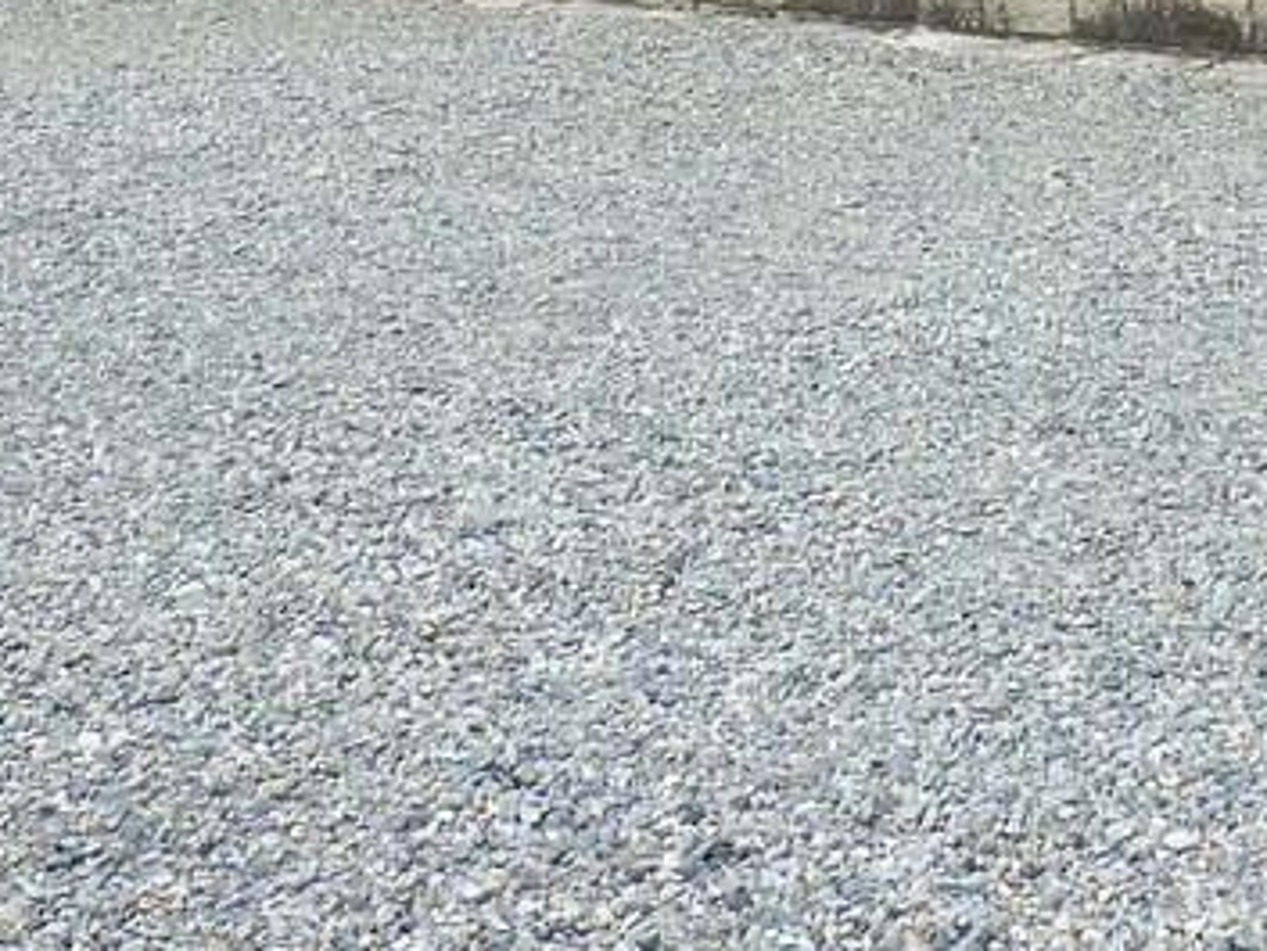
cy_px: -614
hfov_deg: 22.5
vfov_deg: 15.5
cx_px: 1095
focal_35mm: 85
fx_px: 3112
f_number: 4
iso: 200
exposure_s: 1/400
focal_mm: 4.1
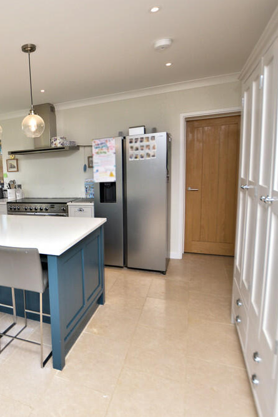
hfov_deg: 48.8
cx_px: 24
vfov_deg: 76.1
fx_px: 266
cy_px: 207
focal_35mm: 23
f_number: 4
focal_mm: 10
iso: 220
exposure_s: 1/125
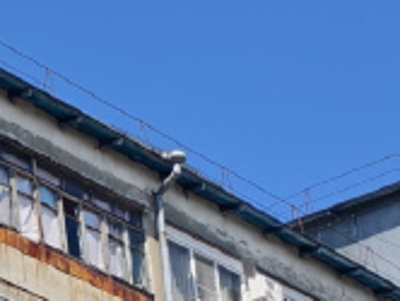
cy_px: 360
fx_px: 2083
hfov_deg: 10.0
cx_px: -446
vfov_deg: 8.2
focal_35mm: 180
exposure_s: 1/3215
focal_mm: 6.54
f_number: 1.57
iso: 72
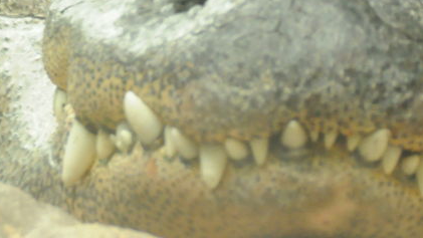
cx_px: 358
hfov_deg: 3.1
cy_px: -32
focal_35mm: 704
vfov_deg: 1.7
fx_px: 7898
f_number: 13
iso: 3200
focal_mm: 210
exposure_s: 1/100
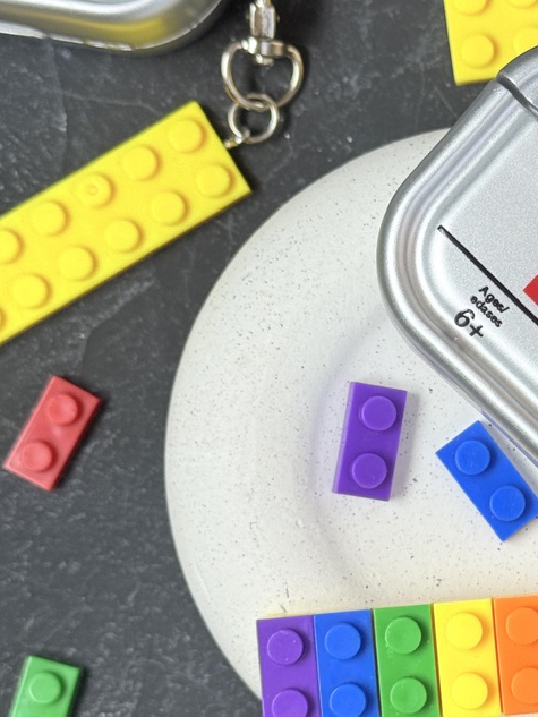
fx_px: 2009
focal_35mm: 97
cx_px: 513
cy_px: 433
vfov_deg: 20.2
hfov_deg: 15.0
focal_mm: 6.76
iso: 80
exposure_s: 1/1575
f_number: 1.78
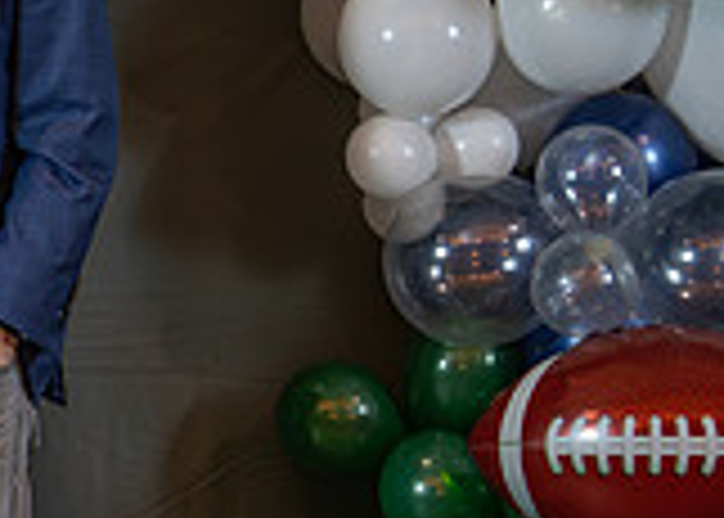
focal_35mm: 204
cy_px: 304
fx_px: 4195
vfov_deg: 7.1
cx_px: -451
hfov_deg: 9.5
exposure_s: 1/400
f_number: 1.2
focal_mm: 50
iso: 1000
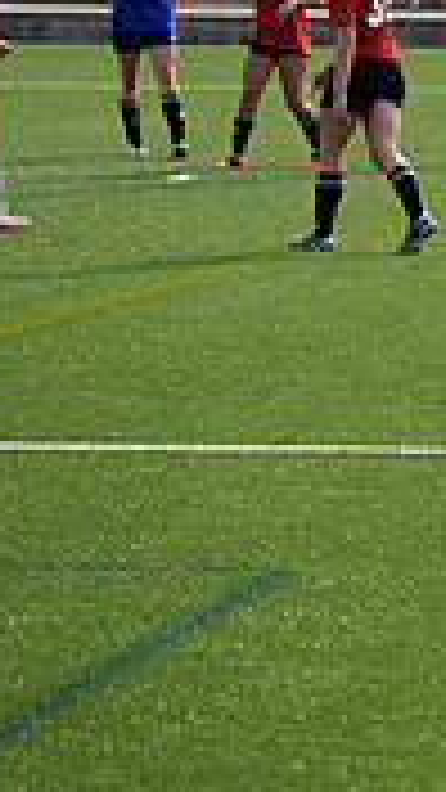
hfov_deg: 3.5
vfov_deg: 6.4
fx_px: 7127
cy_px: 40
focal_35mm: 339
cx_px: 1257
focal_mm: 98
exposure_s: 1/4000
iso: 720
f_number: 4.8
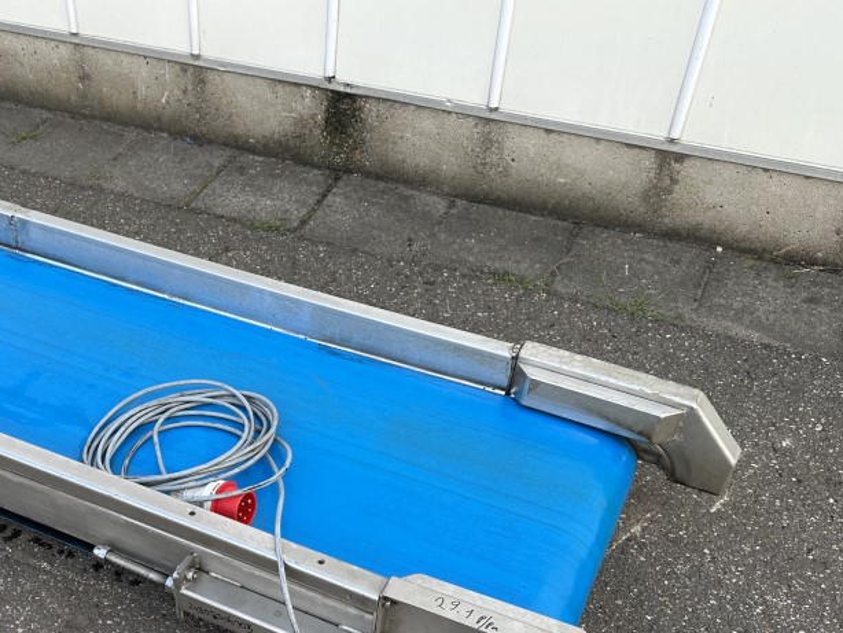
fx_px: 974
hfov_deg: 45.5
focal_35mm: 40
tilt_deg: -45.5
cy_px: 505
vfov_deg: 34.9
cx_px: 231
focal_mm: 6.86
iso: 80
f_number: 1.78
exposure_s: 1/564
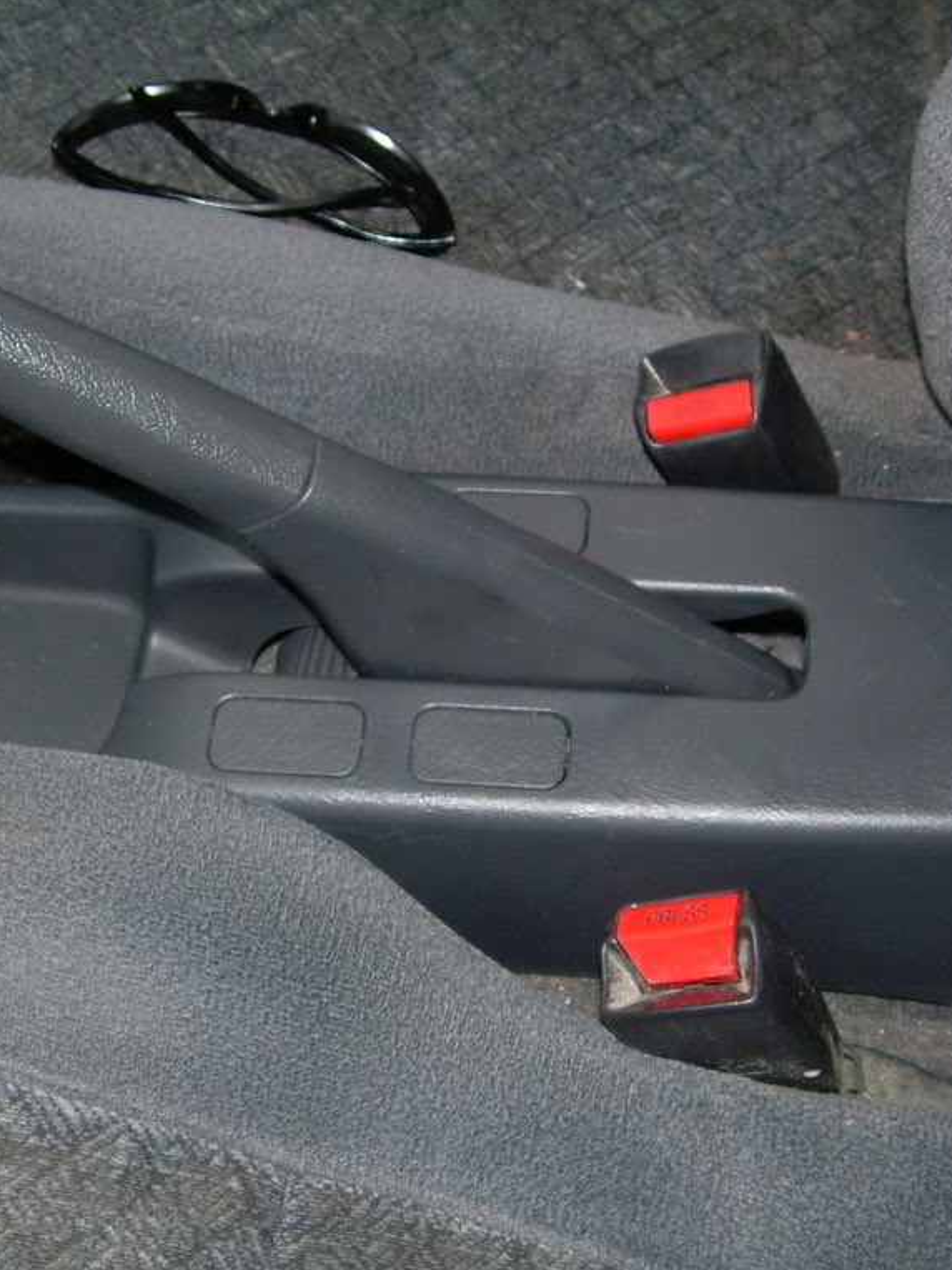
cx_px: 364
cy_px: 633
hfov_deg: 28.5
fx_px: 1871
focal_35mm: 51
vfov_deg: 37.5
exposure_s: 1/60
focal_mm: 6.3
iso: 50
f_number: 2.8
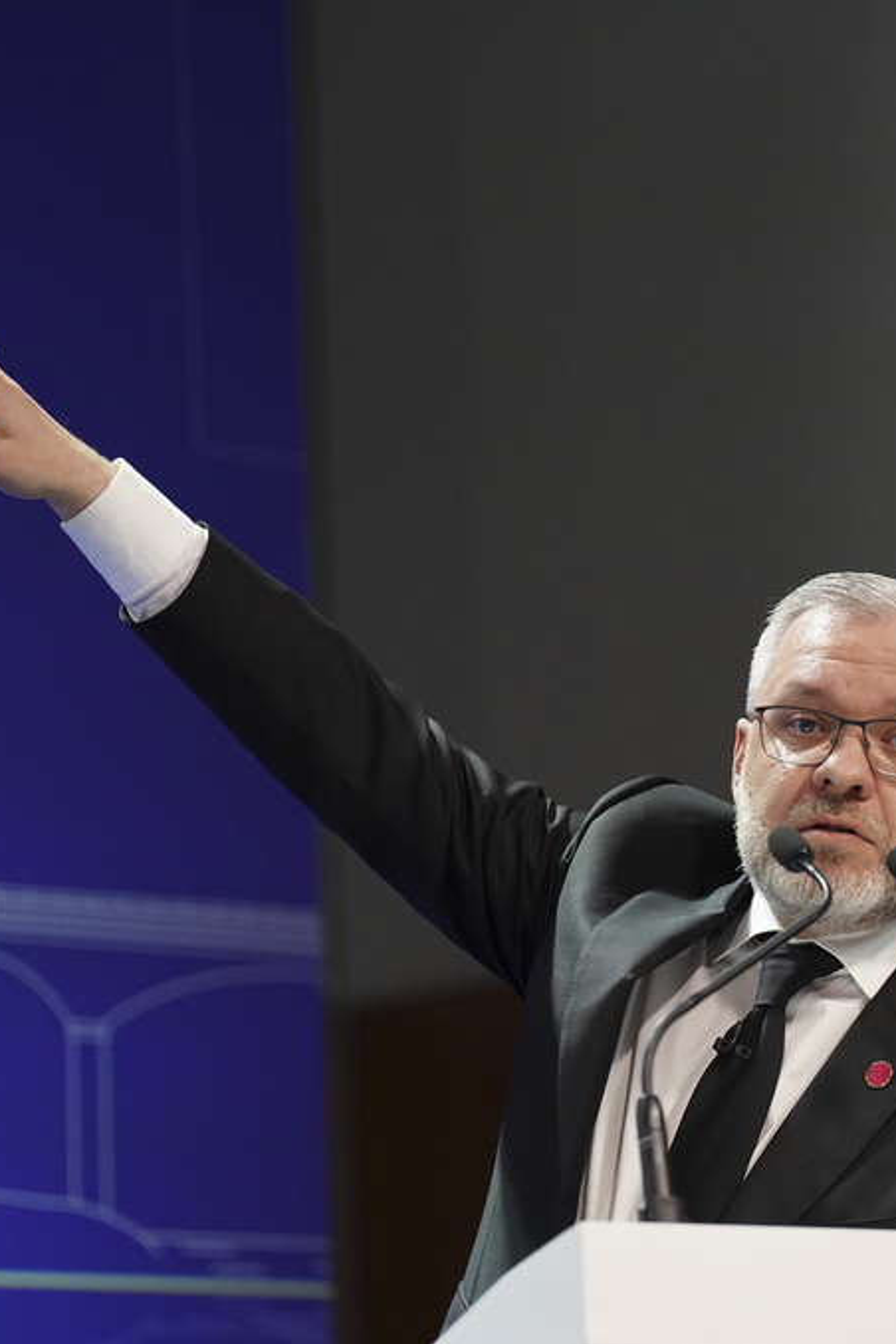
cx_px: 640
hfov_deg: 5.9
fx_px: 8735
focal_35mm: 234
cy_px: 673
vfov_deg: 8.8
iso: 2500
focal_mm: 155
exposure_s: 1/640
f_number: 2.8
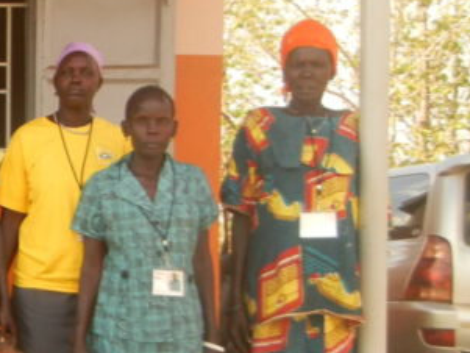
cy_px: 230
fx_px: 1385
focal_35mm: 102
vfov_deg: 14.5
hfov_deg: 16.7
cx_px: -314
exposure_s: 1/365
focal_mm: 5.4
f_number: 3.5
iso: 160
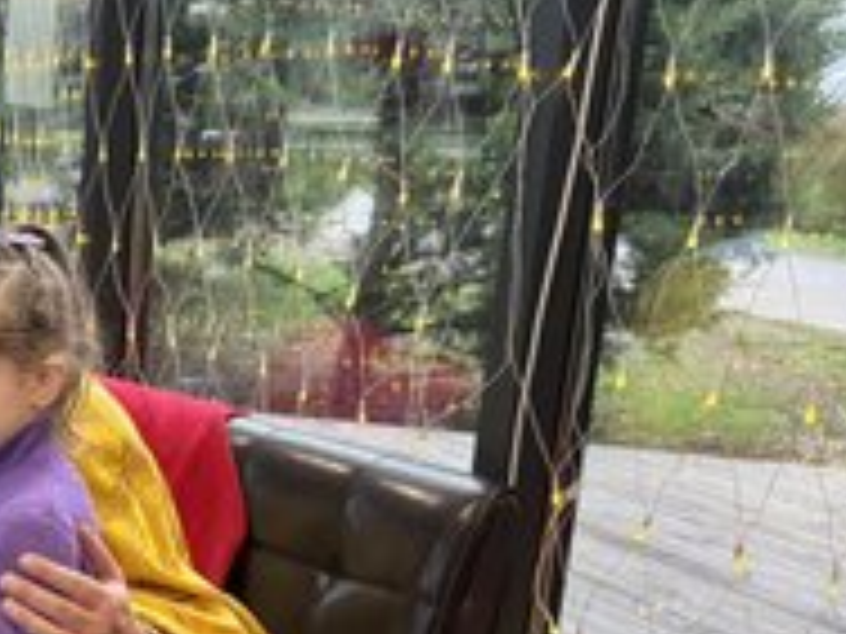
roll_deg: -1.3
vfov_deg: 28.4
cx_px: -22
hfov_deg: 33.8
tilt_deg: -15.1
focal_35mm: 51
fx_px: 1246
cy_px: 418
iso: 160
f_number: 1.78
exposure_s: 1/50
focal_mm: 6.76
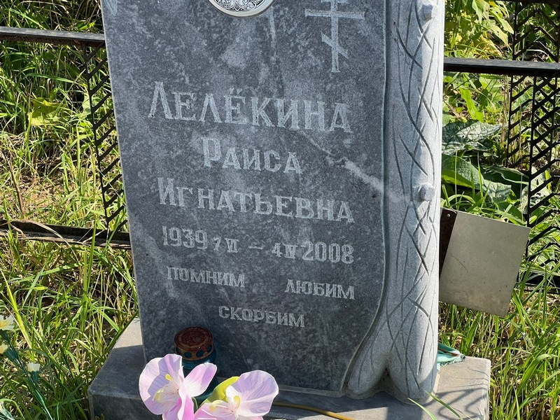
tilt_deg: -29.0
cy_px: 210
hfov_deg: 25.3
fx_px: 1246
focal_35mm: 77
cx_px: 280
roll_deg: +0.6
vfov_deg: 19.1
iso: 25
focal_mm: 9
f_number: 2.8
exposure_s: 1/223
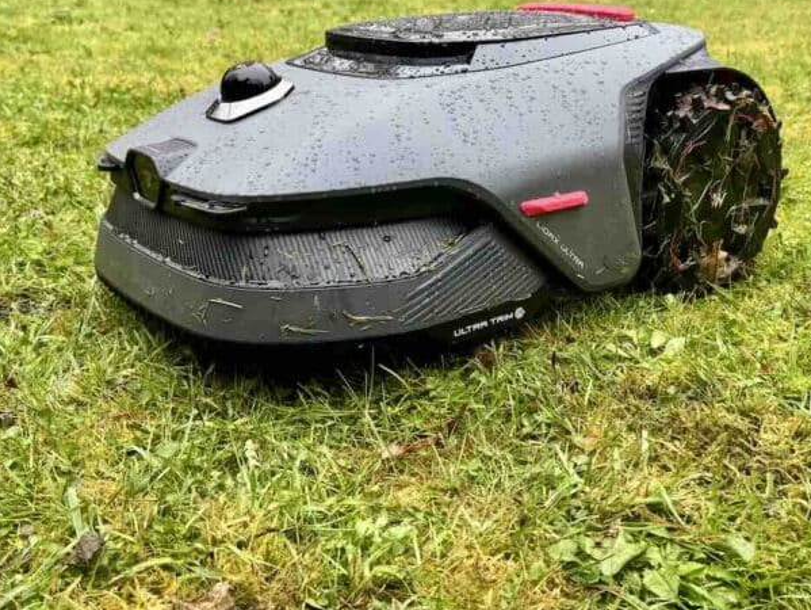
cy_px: 244
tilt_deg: -17.7
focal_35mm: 41
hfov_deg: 45.7
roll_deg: +0.4
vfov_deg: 35.1
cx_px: 431
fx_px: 961
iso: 64
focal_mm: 6.76
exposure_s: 1/121
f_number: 1.78
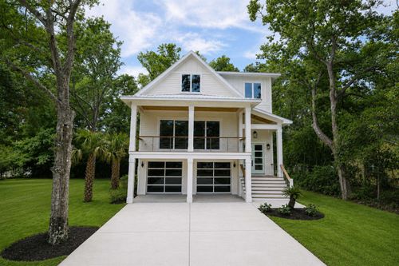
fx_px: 244
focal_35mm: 22
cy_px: 133
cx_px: 200
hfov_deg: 78.6
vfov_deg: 57.2
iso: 160
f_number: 6.3
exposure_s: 1/200
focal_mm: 22
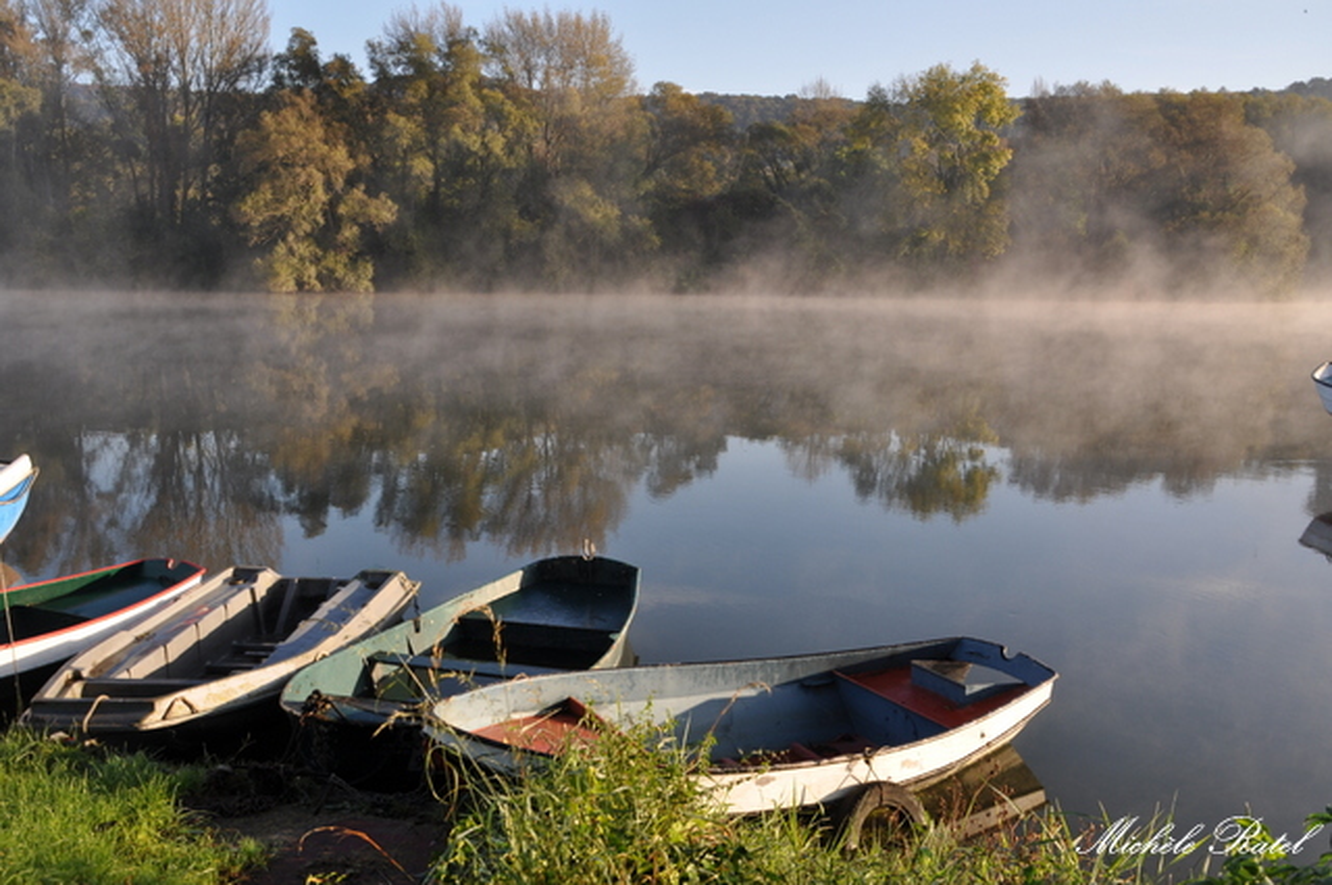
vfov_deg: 39.9
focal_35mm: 33
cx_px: 666
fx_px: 1219
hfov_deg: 57.3
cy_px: 442
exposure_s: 1/200
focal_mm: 22
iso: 200
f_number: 8
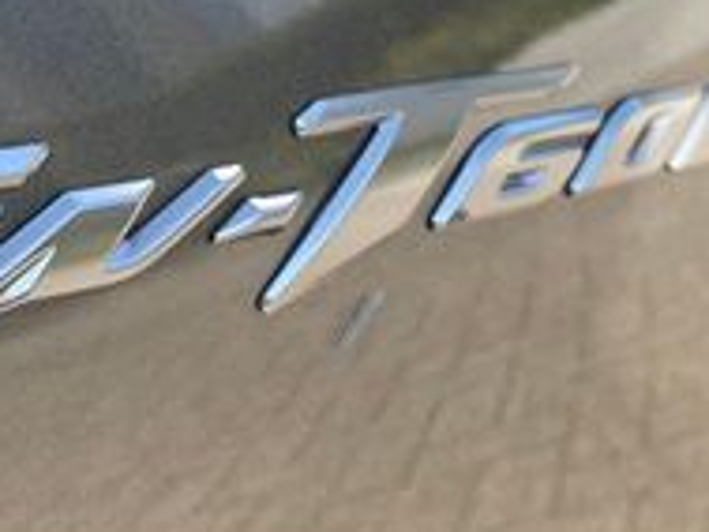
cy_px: 221
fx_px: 1804
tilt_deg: -34.4
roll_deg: +5.5
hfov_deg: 21.8
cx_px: 86
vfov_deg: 16.8
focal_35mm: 88
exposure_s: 1/465
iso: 32
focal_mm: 4.25
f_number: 1.8
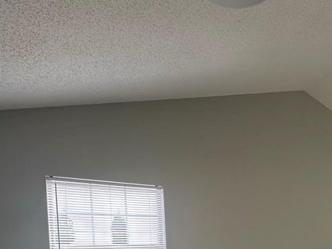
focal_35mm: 35
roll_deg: +1.3
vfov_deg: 36.0
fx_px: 336
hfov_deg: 43.6
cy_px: 259
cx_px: 344
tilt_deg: -2.9
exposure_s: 1/99
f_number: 2.2
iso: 80
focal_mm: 2.22
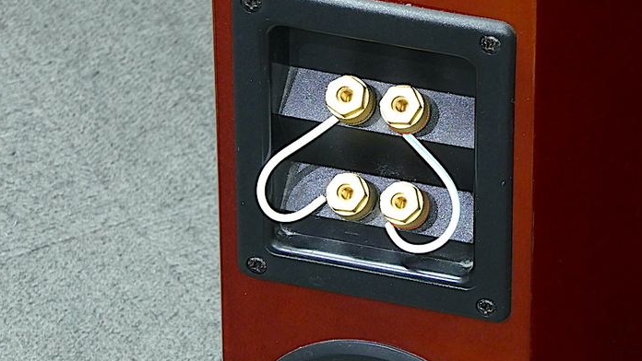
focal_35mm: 278
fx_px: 4734
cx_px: 374
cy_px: 169
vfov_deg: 4.4
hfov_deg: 7.8
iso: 200
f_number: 5.6
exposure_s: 1/1.6
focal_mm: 33.2
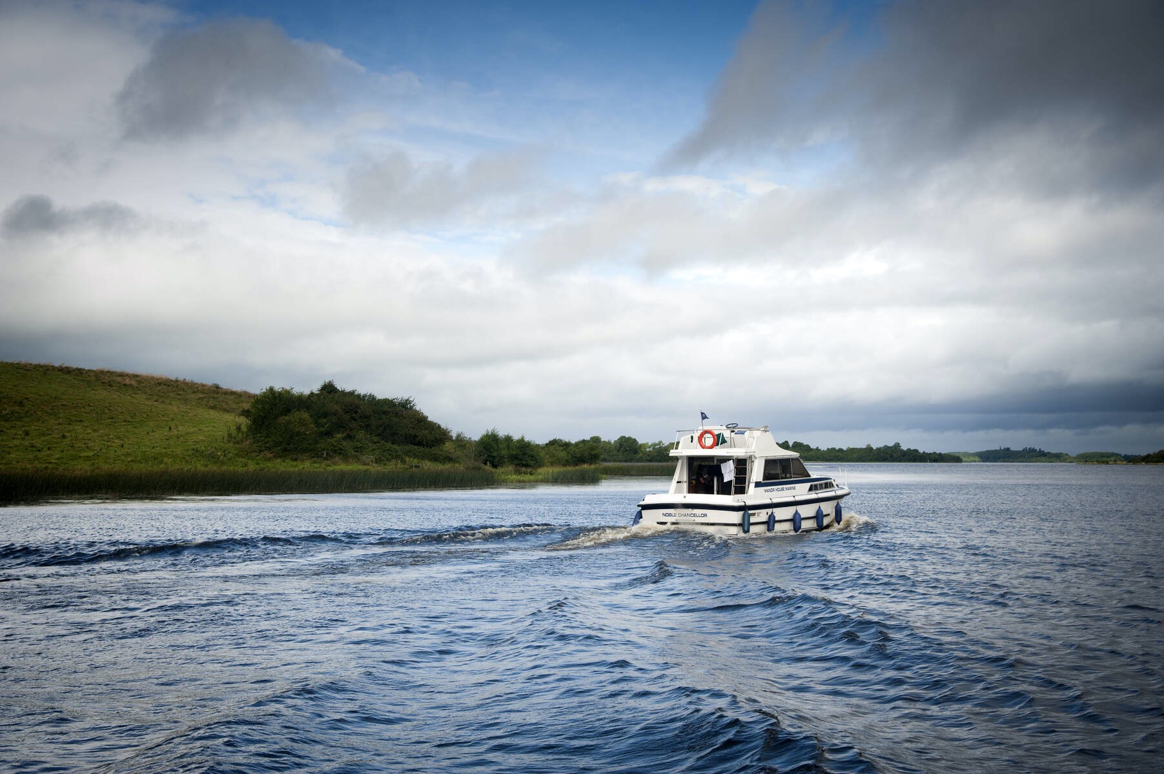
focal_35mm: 44
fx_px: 1422
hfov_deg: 44.5
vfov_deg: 30.5
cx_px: 582
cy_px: 387
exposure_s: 1/1250
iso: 400
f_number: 6.3
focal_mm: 44
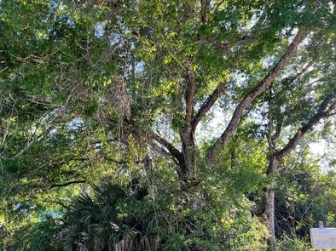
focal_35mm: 33
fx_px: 320
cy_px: 155
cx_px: 136
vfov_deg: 42.6
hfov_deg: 55.0
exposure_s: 1/290
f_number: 1.5
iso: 40
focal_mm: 5.7
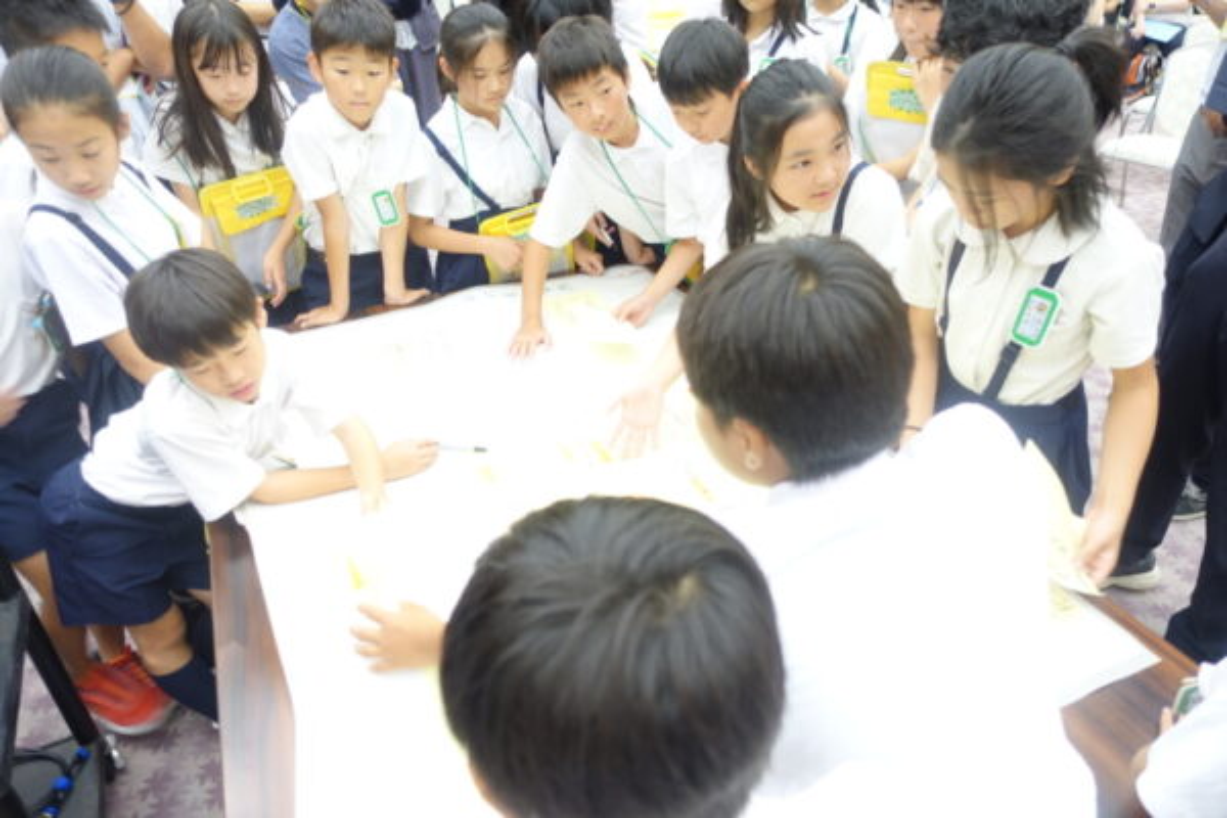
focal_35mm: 24
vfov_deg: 53.1
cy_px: 409
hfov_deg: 73.7
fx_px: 818
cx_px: 614
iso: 160
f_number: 1.8
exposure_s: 1/30
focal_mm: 8.8
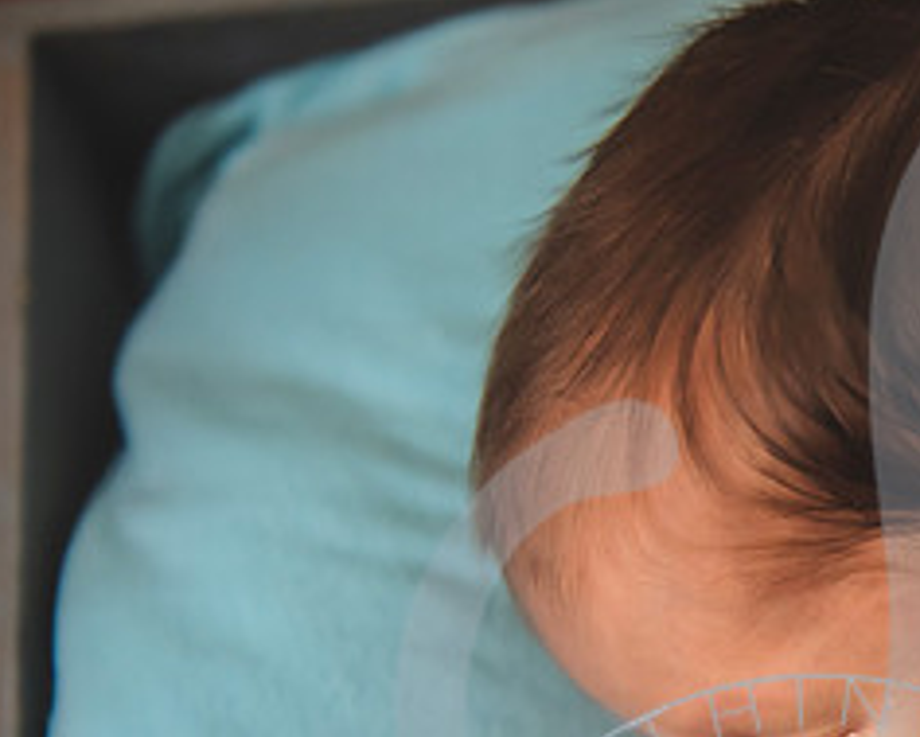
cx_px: 1014
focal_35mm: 83
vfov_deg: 18.0
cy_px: 747
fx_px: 2261
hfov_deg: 21.8
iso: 1000
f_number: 2.8
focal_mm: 36
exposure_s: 1/125
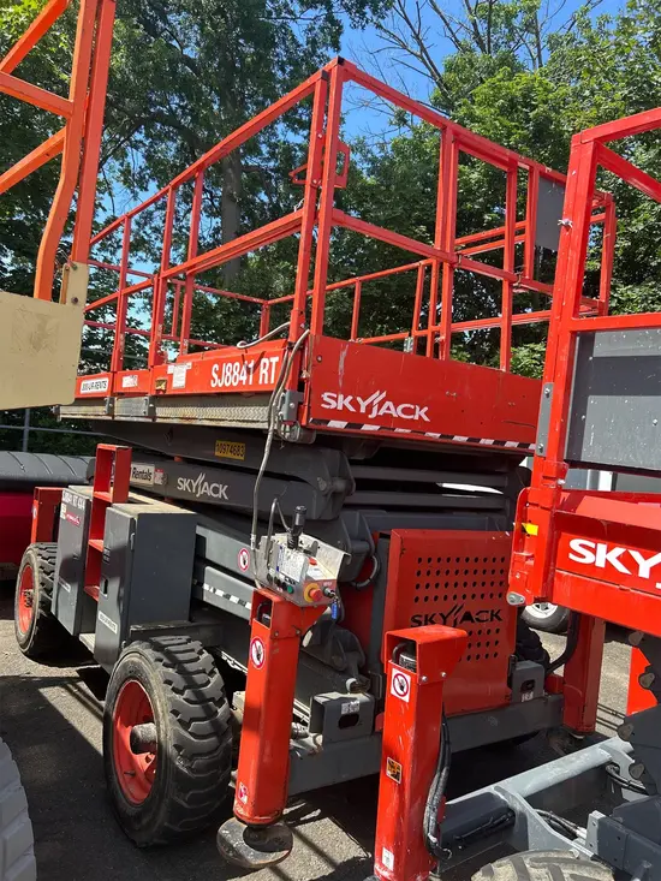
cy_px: 440
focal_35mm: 26
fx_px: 662
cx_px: 330
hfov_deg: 53.1
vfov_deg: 67.3
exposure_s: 1/1147
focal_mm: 5.7
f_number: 1.5
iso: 50
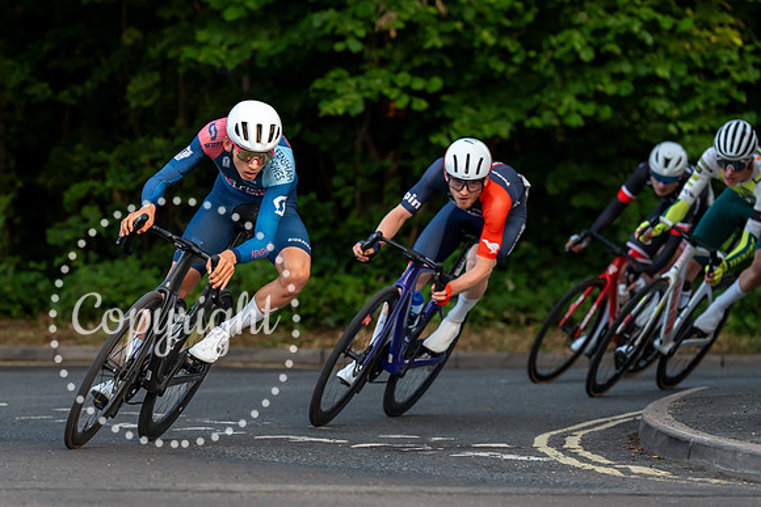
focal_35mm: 223
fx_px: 4715
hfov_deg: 9.2
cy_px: 235
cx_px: 247
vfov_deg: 6.2
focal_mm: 165
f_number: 3.5
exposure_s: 1/800
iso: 1000
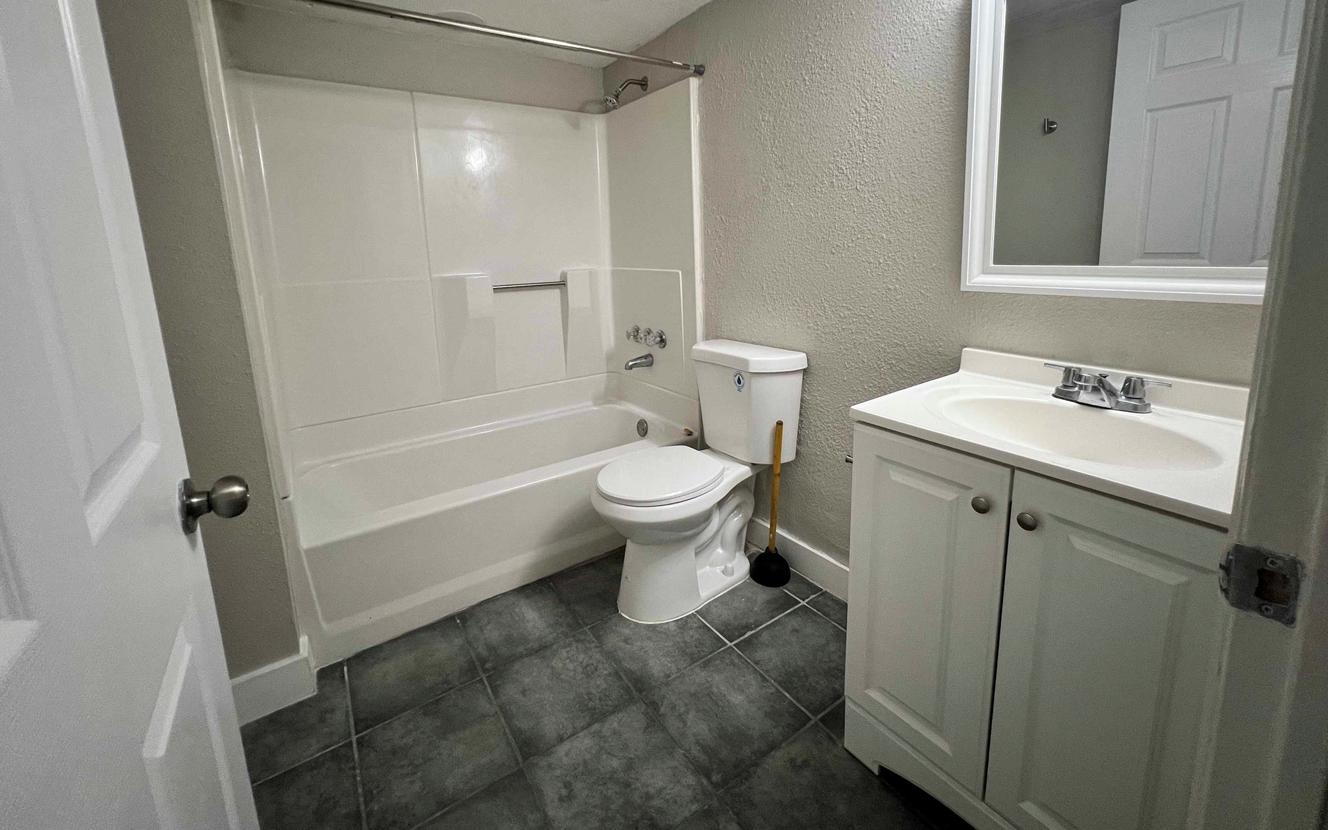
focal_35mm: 14
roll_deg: +2.8
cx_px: 669
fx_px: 507
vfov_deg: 77.9
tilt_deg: -11.2
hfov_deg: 105.3
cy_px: 337
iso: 200
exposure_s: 1/60
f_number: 1.8
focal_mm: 1.57
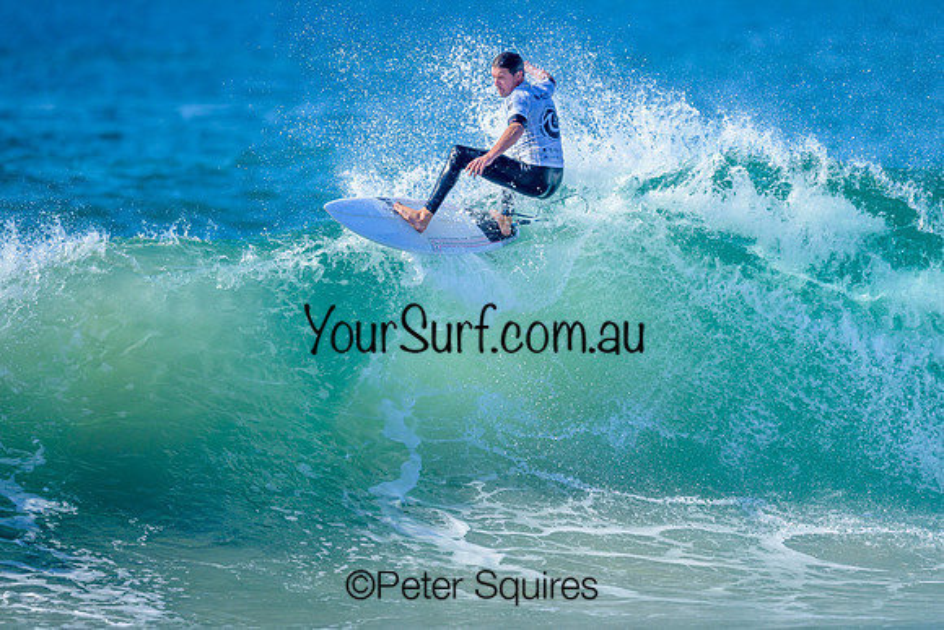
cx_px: 545
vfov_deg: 1.4
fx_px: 25108
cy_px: 321
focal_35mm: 957
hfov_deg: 2.2
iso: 400
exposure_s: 1/2000
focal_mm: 800
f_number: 6.3
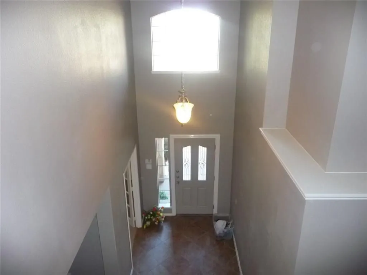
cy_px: 138
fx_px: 297
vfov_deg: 49.7
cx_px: 184
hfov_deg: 63.4
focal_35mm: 28
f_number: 3.3
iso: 500
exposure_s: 1/30
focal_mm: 4.7
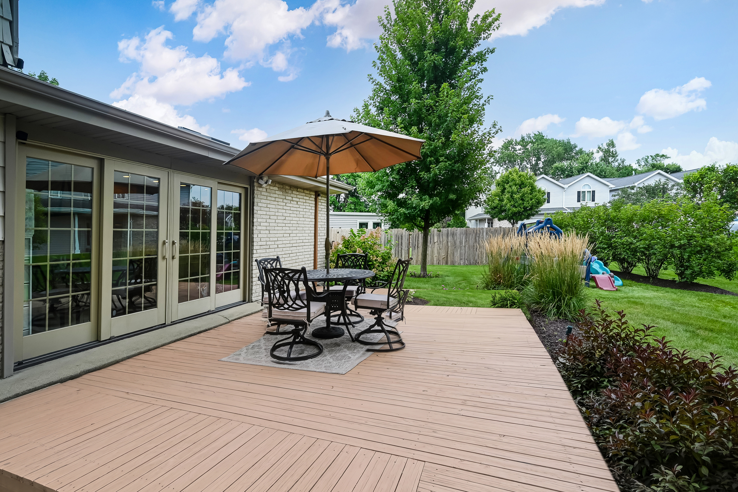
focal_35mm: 16
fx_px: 338
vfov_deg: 72.1
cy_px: 246
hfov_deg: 95.0
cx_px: 369
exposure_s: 1/160
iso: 400
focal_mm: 16.5
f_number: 8
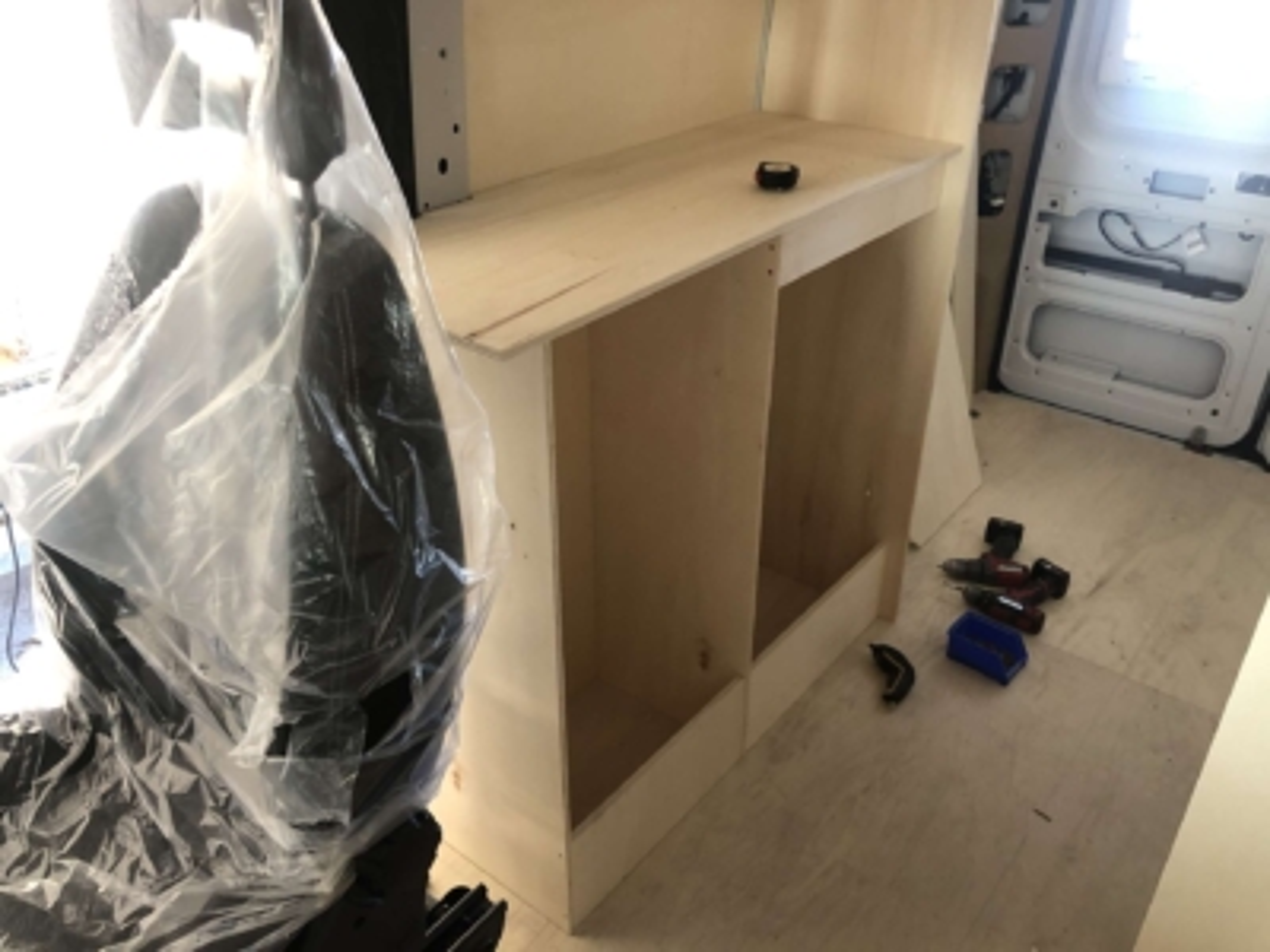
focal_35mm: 28
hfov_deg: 63.4
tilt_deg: -28.9
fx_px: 1027
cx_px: 635
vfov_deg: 49.7
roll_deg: -1.4
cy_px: 476
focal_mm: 4
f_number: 1.8
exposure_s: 1/17
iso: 64
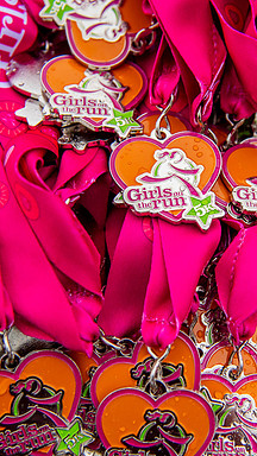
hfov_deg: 15.9
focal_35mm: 76
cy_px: 228
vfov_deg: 27.9
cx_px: 174
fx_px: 921
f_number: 4
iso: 1600
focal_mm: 48
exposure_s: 1/2500
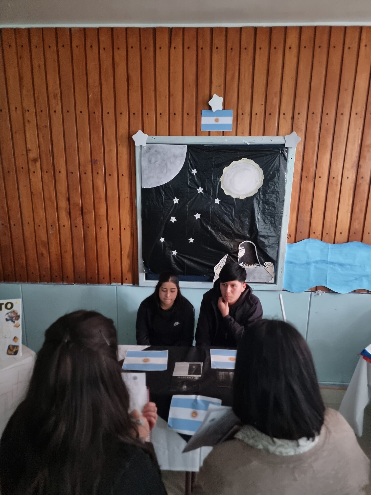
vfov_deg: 71.6
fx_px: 343
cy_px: 248
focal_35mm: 24
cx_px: 186
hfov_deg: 56.8
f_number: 1.8
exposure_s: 1/25
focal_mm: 6.7
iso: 1000
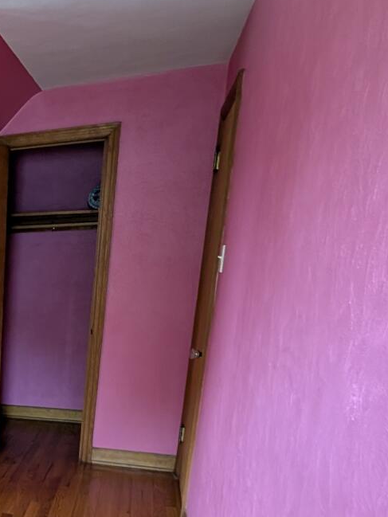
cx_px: -171
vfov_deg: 46.9
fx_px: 553
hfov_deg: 28.1
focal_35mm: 37
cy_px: 428
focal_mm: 2.02
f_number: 1.7
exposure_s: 1/30
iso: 62
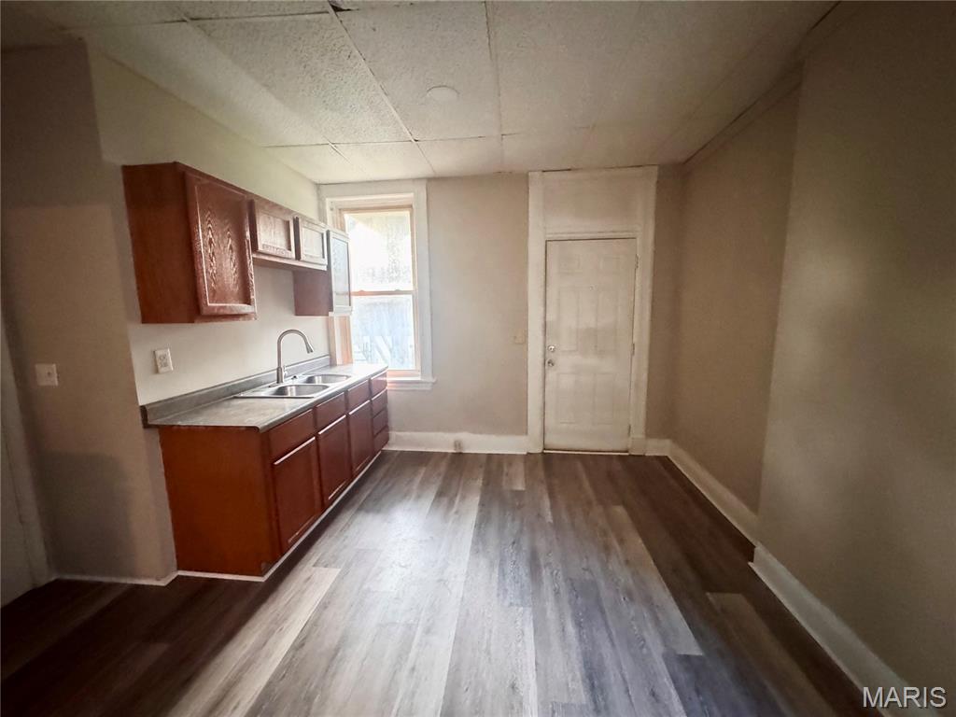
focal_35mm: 14
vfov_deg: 85.7
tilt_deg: -8.9
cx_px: 478
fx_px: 387
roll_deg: +0.3
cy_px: 358
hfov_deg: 102.1
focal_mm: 2.22
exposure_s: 1/51
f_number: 2.2
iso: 1250
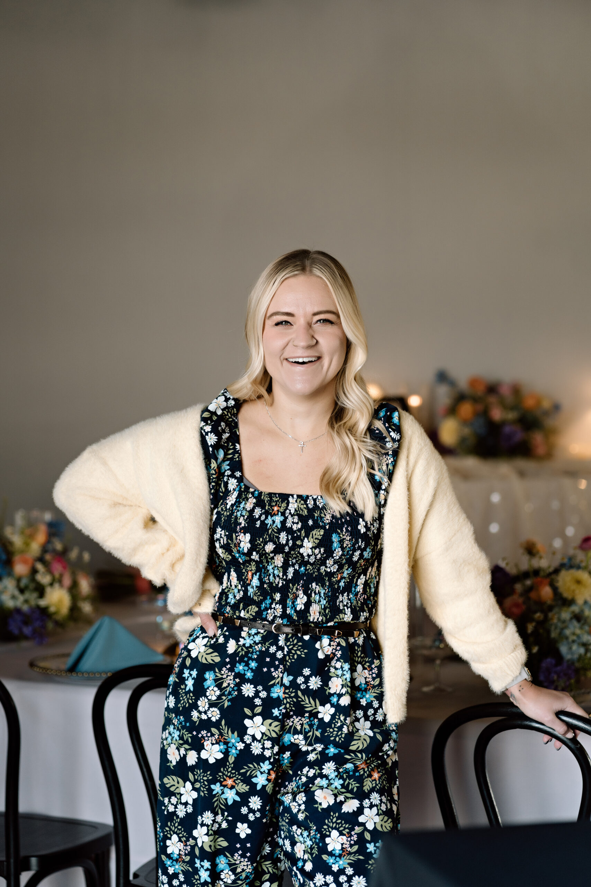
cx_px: 296
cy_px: 444
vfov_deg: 23.9
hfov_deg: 16.1
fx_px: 2093
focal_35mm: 85
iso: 400
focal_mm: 85
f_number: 2.8
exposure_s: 1/250
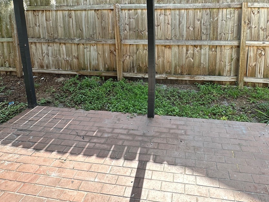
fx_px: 210
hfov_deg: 65.0
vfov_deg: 48.4
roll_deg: +0.8
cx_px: 155
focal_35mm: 27
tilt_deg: -9.7
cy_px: 40
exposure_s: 1/176
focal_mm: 2.22
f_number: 2.2
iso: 40
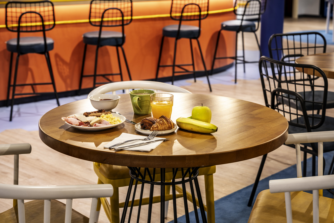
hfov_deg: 31.0
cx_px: 167
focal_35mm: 65
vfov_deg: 20.9
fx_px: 603
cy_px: 112
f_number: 5.6
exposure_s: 1/1.25
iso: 50
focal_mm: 65
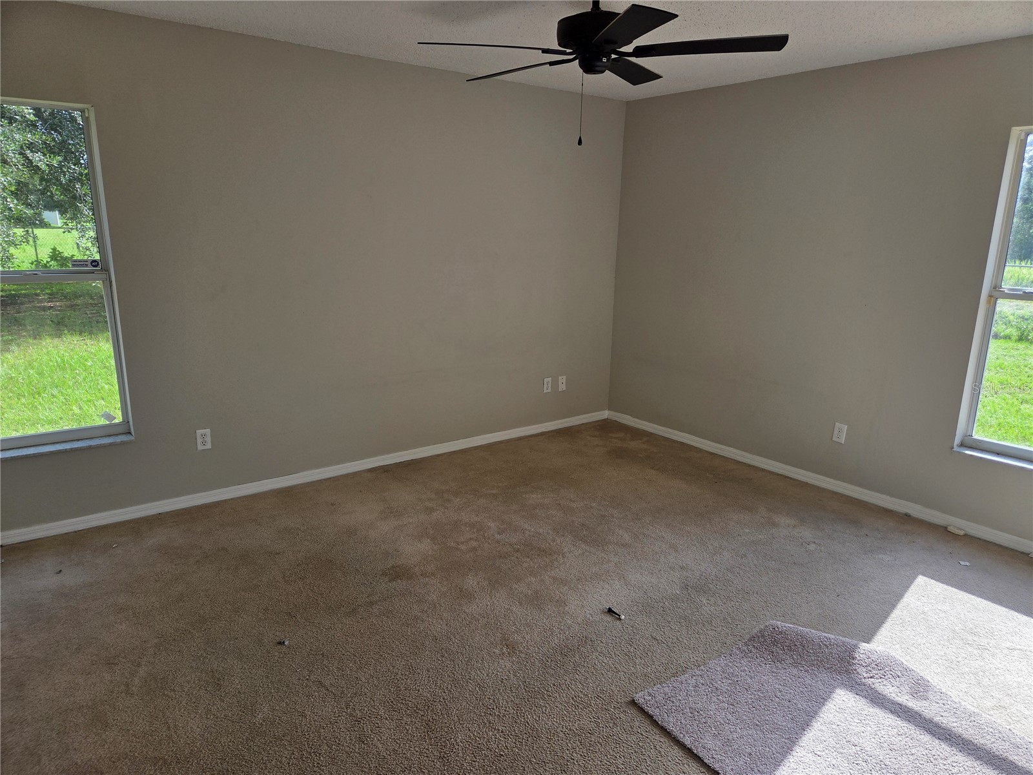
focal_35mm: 23
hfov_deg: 73.9
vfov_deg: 58.9
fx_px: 686
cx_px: 516
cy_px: 388
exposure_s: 1/1093
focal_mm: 5.4
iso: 80
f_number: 1.8
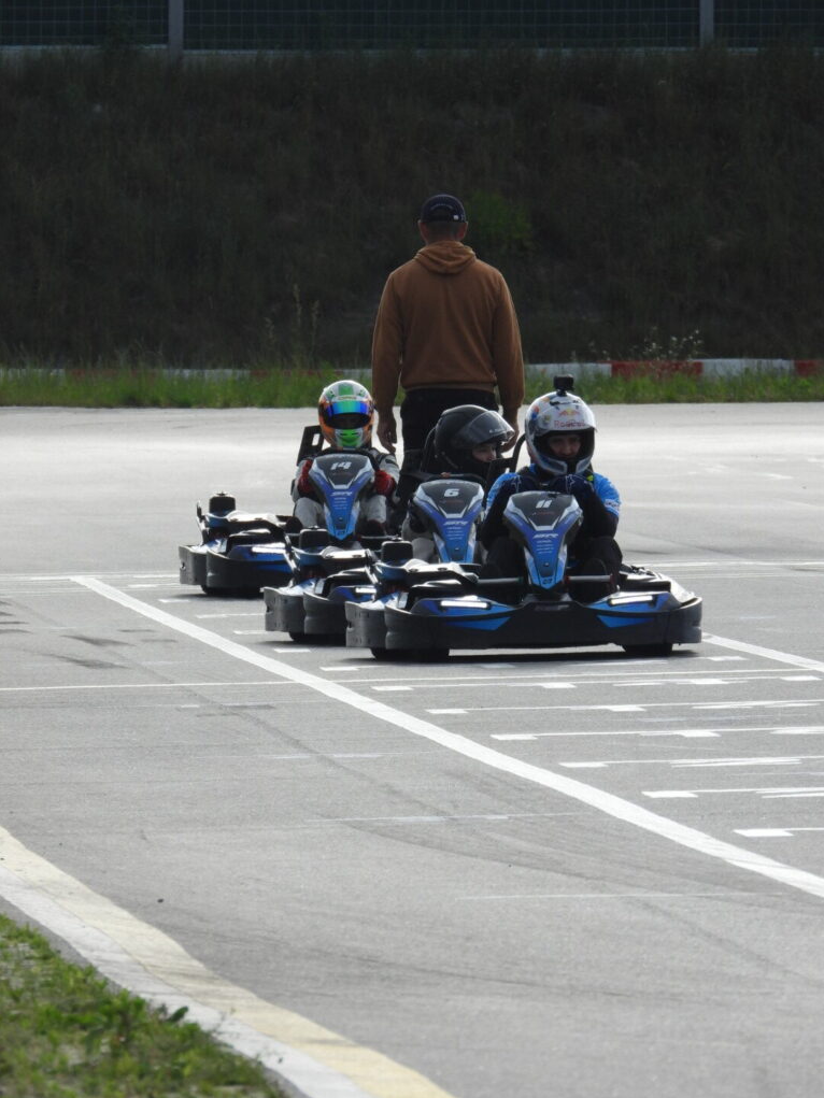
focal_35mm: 652
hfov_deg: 2.3
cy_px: 550
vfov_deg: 3.0
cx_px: 412
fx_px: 20689
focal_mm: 117
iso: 100
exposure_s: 1/400
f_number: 5
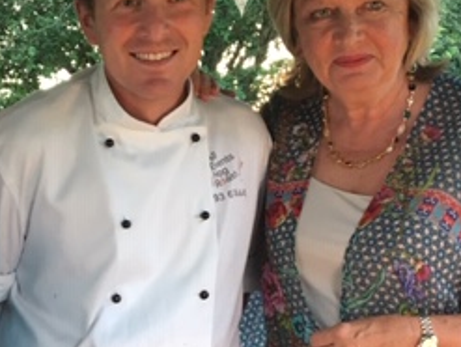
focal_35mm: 75
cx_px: 138
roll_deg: +0.4
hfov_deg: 25.8
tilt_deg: -2.2
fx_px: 1000
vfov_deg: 19.6
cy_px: 239
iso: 125
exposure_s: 1/33
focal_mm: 4.15
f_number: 2.2
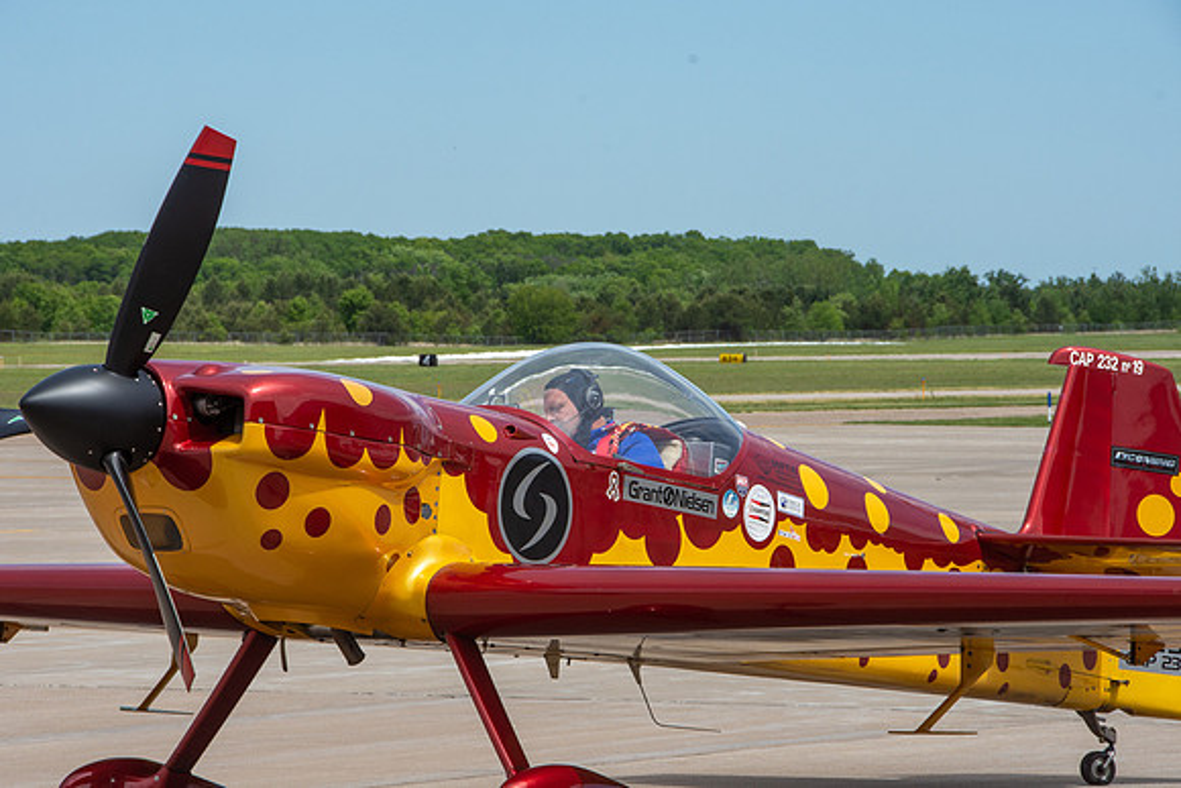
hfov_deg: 12.2
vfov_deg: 8.2
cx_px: 590
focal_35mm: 168
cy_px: 394
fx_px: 5512
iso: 125
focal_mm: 112
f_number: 16
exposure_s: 1/400
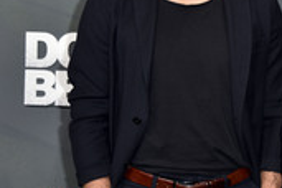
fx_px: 1198
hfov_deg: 13.0
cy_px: 51
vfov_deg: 9.0
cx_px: 345
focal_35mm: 153
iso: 250
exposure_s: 1/200
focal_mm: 58
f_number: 5.6
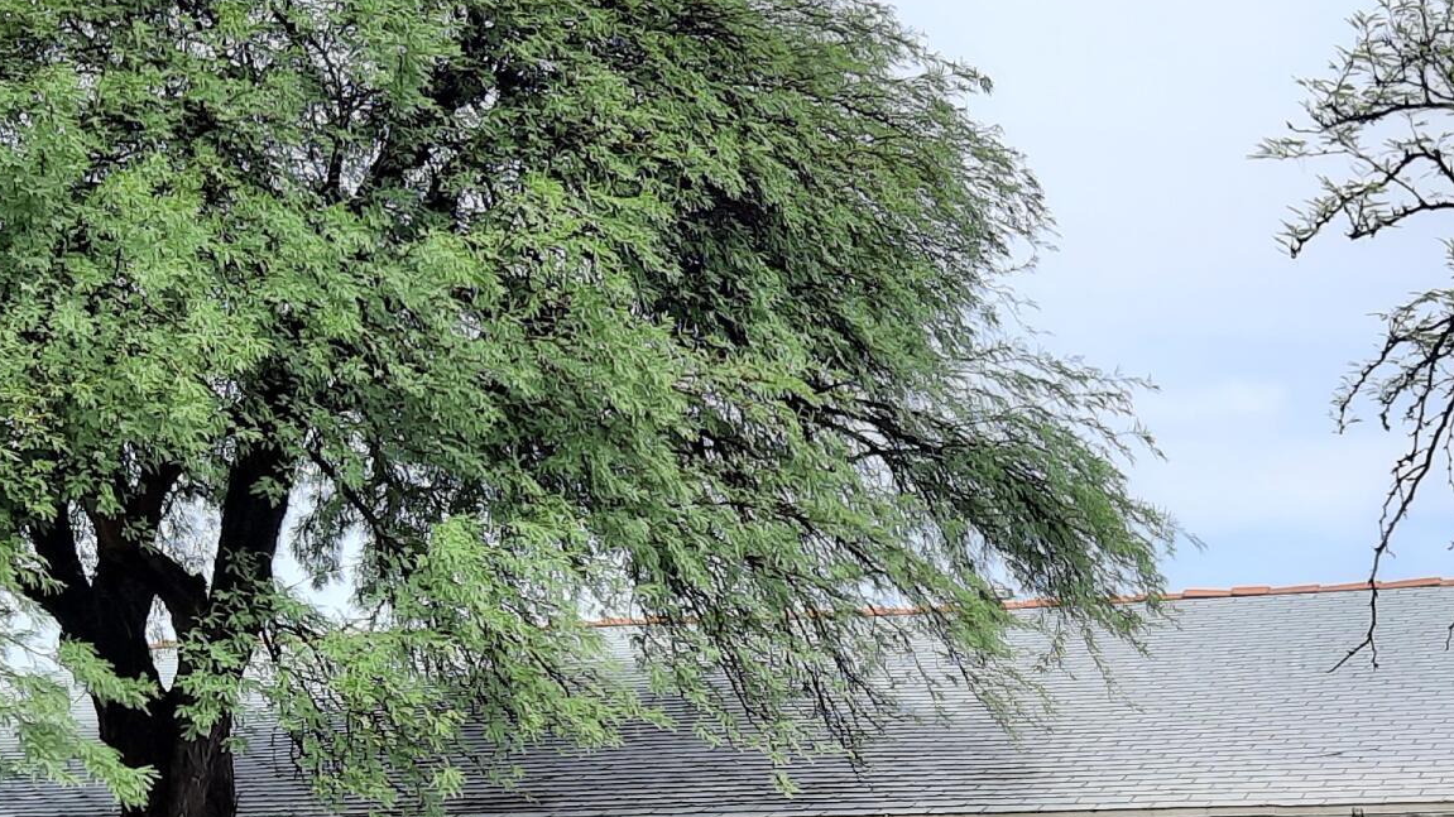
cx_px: 1071
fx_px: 2737
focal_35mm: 71
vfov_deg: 16.6
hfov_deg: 29.3
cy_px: 840
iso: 32
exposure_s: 1/923
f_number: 2
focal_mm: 4.6
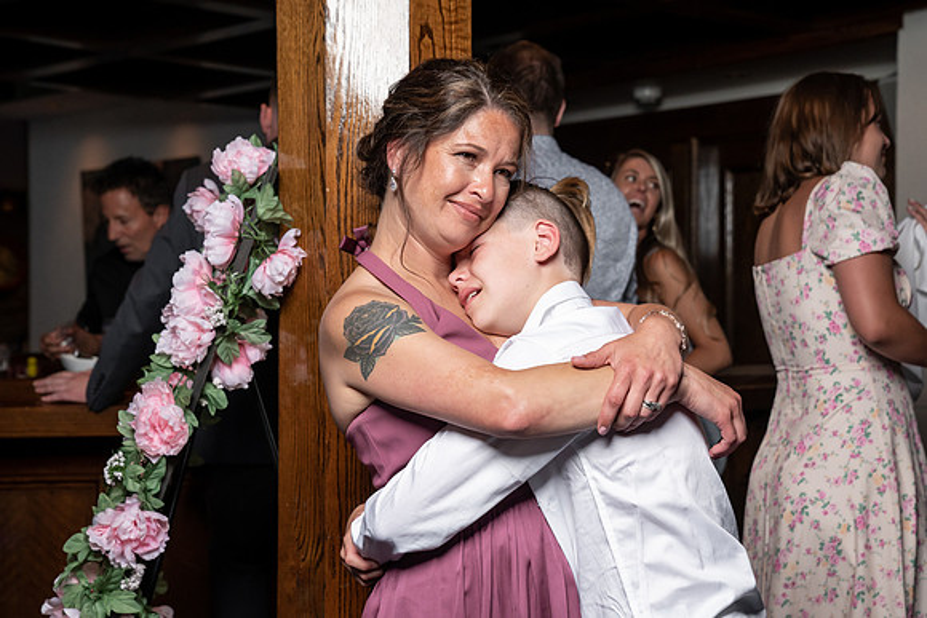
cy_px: 309
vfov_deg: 22.3
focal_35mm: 61
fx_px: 1571
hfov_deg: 32.9
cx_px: 464
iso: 2000
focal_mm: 61
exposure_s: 1/200
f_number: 5.6
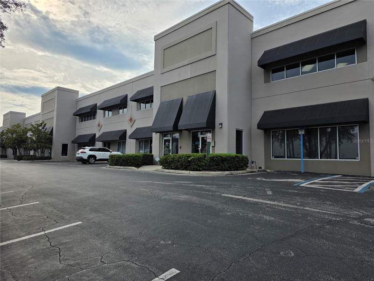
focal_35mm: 23
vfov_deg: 58.9
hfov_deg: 73.9
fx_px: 248
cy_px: 140
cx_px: 187
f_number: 1.7
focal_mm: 6.25
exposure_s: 1/7944
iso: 64
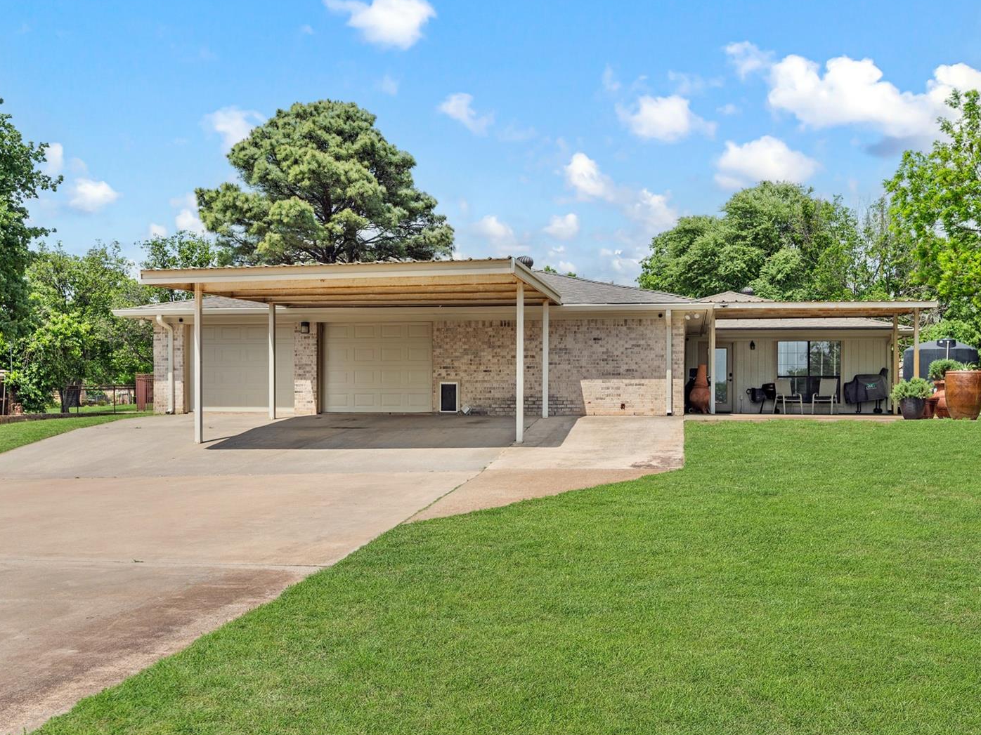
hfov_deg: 57.2
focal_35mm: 32
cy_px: 390
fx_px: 898
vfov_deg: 44.5
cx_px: 535
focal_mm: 22.5
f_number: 8
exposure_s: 1/200
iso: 100
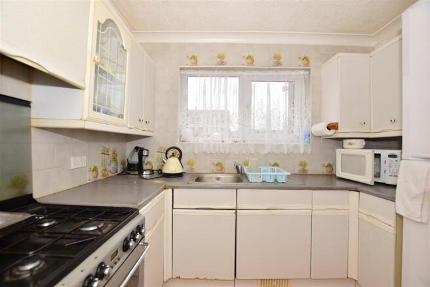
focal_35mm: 15
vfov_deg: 77.3
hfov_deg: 100.4
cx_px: 215
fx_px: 179
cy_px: 144
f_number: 5
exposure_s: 1/80
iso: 200
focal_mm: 10
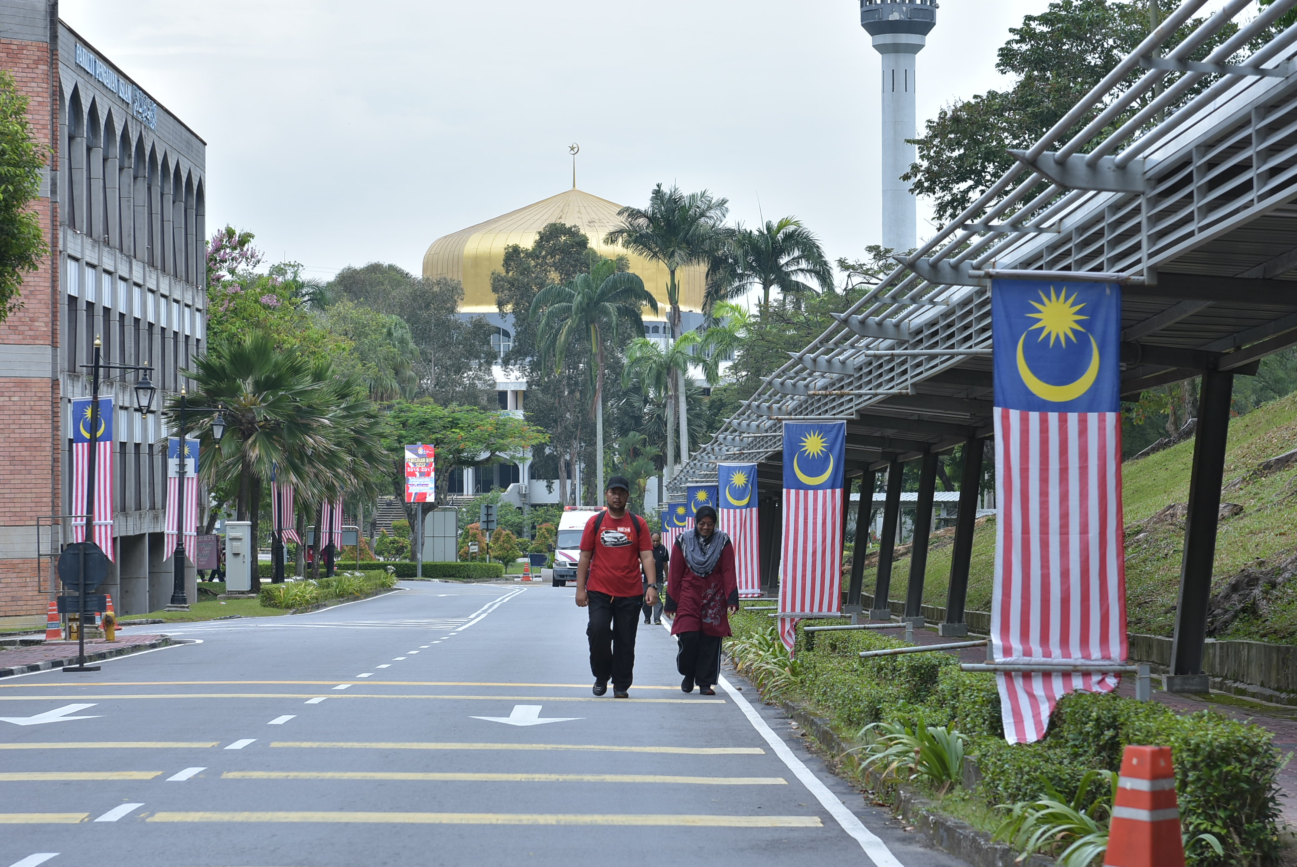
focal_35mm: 105
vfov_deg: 13.1
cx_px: 648
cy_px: 434
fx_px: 3786
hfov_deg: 19.4
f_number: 5.6
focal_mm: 70
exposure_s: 1/320
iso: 200
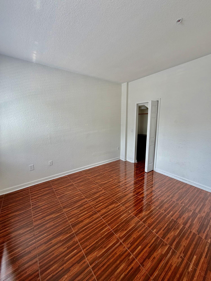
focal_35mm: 14
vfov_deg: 102.1
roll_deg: +0.2
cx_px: 106
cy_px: 140
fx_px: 114
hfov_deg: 85.7
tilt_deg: -10.5
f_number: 2.2
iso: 80
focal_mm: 2.22
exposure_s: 1/121
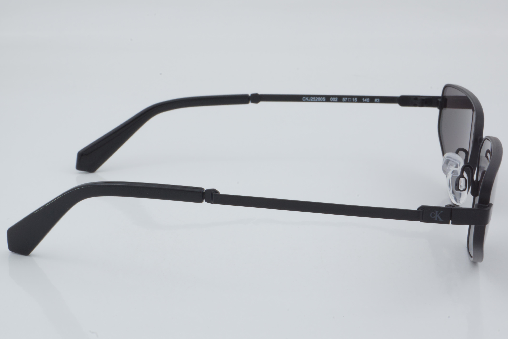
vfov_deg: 18.2
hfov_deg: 27.0
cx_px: 254
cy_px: 170
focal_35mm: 75
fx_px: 1058
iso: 100
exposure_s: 1/3
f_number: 32
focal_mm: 50
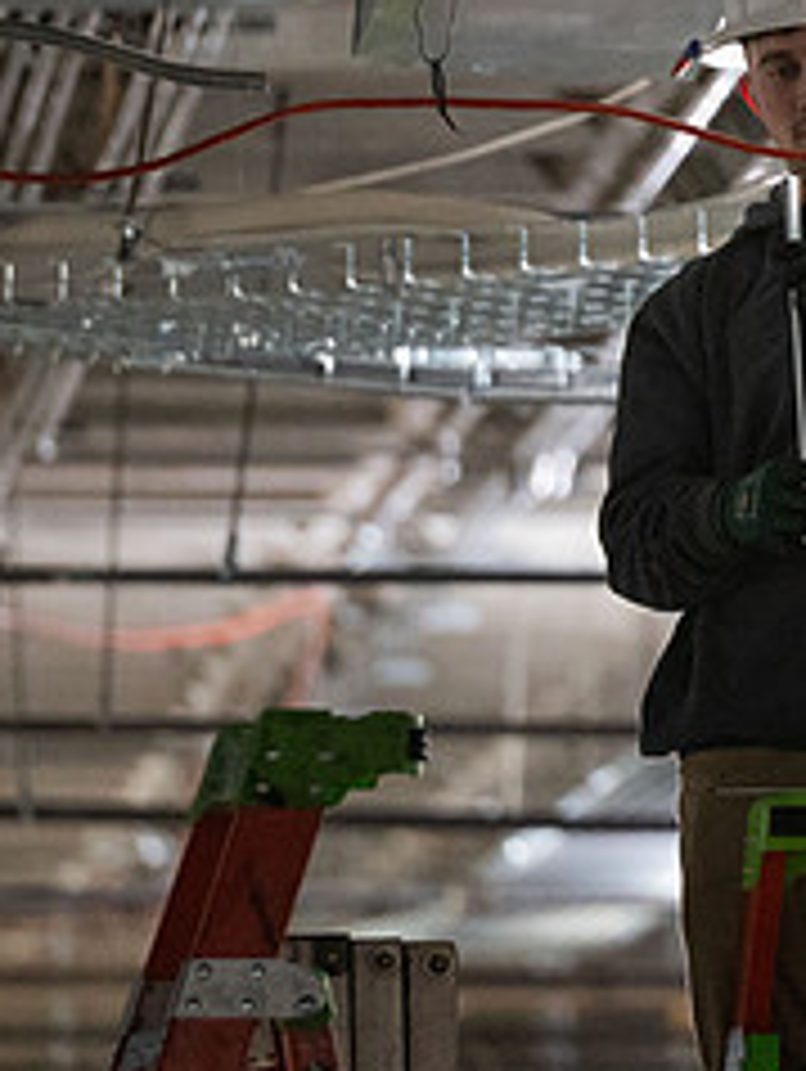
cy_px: 450
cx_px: 1040
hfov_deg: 3.2
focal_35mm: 468
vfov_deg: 4.2
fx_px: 14503
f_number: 3.5
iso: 8000
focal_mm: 200
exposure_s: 1/400
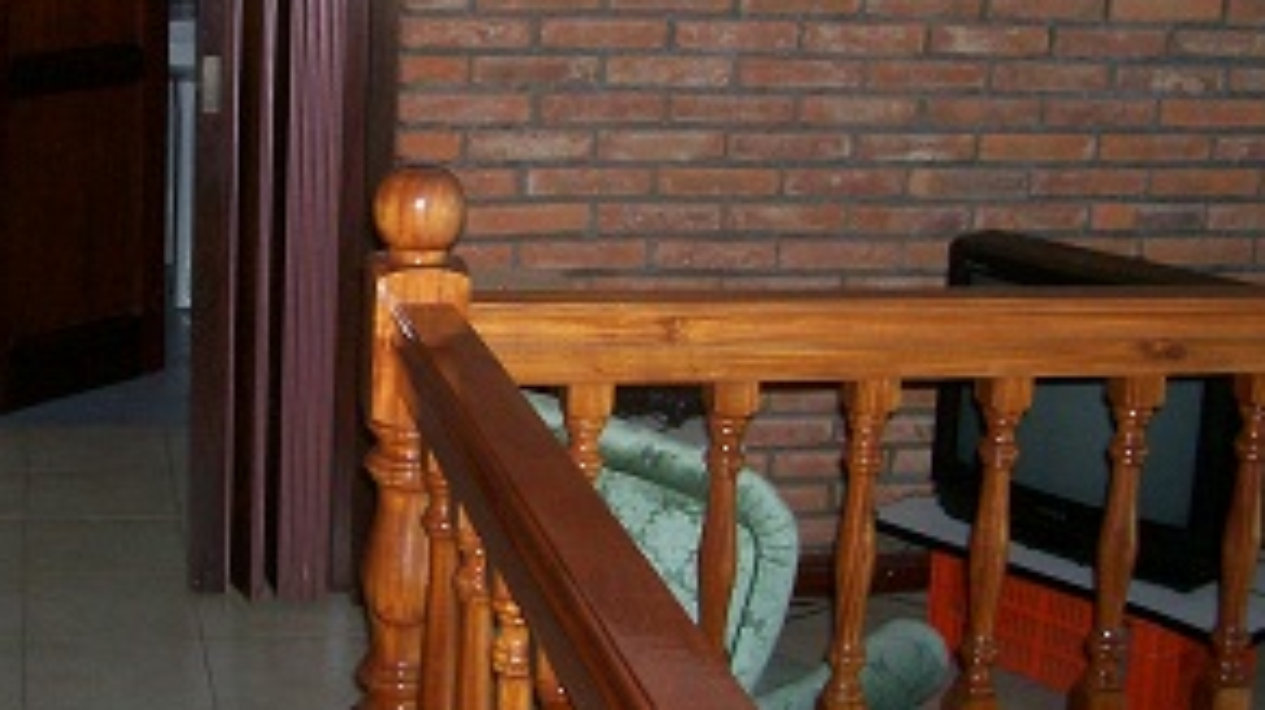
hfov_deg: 31.8
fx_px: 2179
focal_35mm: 65
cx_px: 321
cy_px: 178
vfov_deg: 18.4
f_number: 2.7
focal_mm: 5.6
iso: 140
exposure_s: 1/112
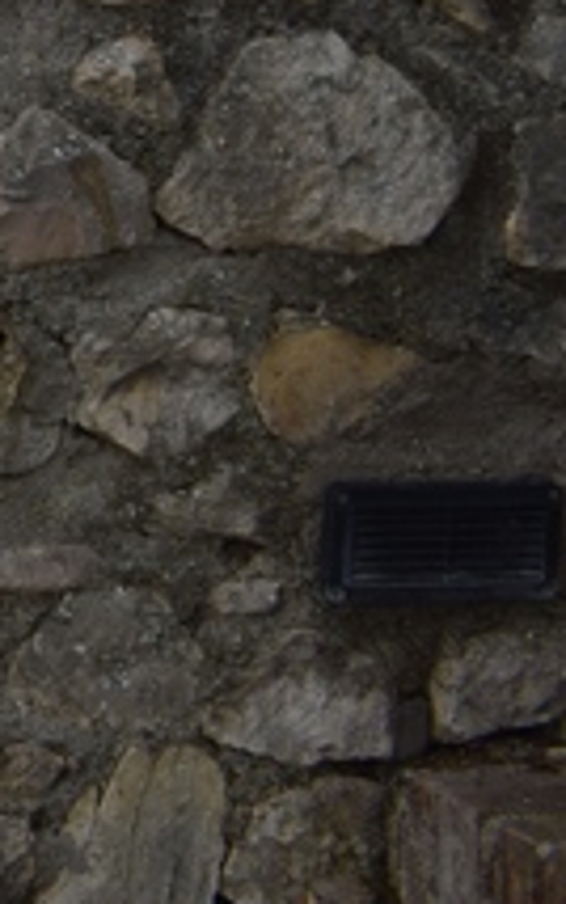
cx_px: -1698
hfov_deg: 6.7
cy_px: -456
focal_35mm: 154
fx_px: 3796
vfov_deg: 12.9
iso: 200
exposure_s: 1/250
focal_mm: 18
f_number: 8
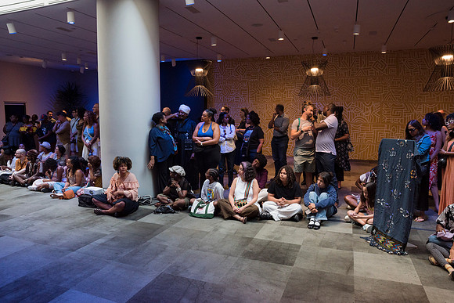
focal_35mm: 24
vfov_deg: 53.2
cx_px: 227
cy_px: 152
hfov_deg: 73.7
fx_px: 303
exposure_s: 1/125
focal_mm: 24
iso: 800
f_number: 5
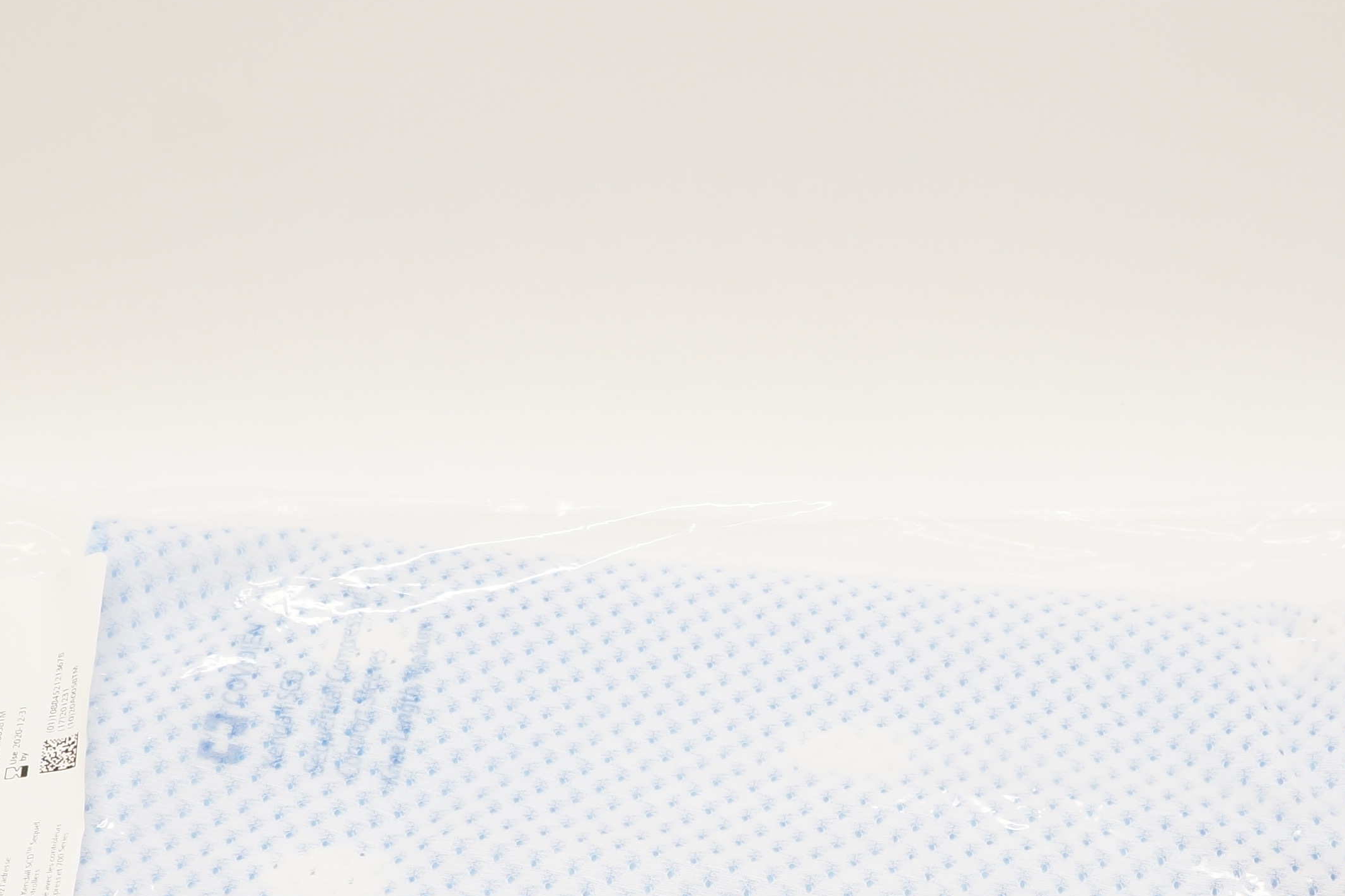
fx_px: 2577
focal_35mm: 69
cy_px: 899
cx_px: 742
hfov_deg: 29.2
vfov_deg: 19.2
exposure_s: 1/50
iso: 400
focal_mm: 20
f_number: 6.3
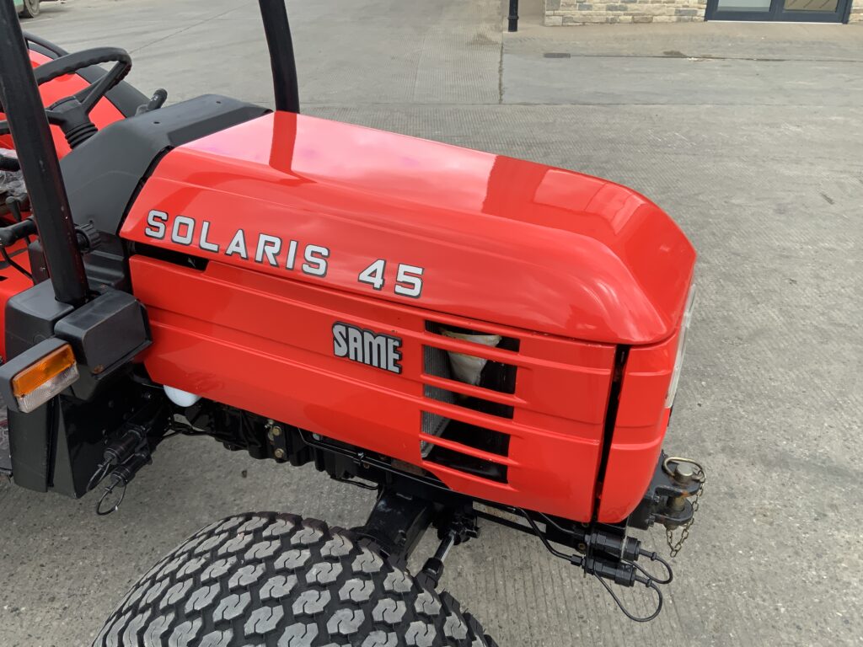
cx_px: 432
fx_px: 723
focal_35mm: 29
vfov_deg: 48.2
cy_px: 324
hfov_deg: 61.7
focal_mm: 3
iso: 16
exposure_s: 1/400
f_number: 1.8
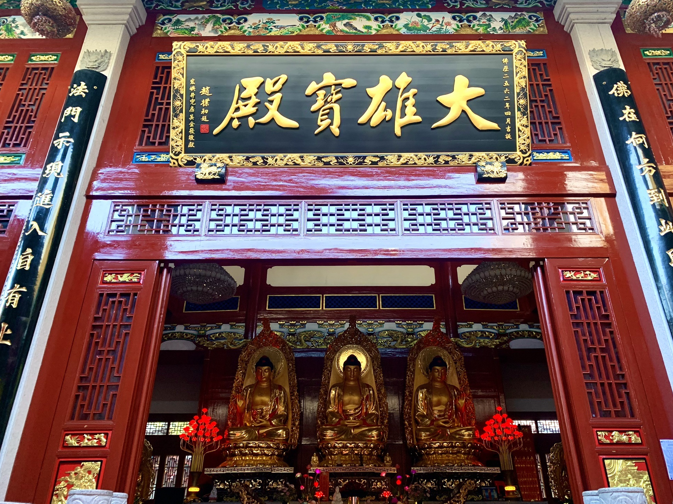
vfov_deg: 51.3
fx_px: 525
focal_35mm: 27
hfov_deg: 65.3
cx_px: 348
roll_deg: -2.2
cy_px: 252
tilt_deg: +26.8
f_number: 1.8
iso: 100
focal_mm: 4.25
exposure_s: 1/60
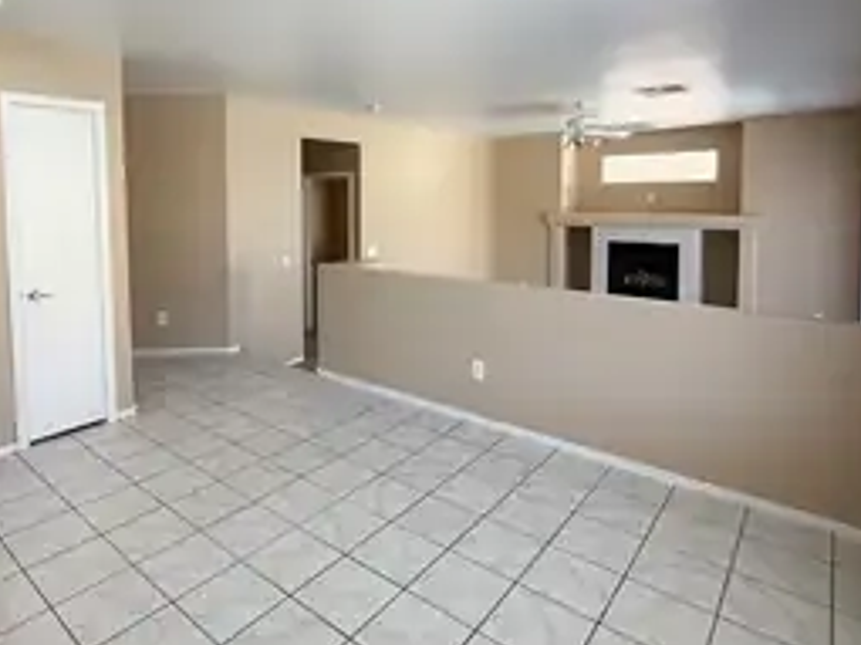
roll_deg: +0.5
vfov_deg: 59.9
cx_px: 368
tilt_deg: -2.9
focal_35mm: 22
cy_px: 226
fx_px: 547
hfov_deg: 76.0
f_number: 2.2
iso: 80
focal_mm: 2.22
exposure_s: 1/120
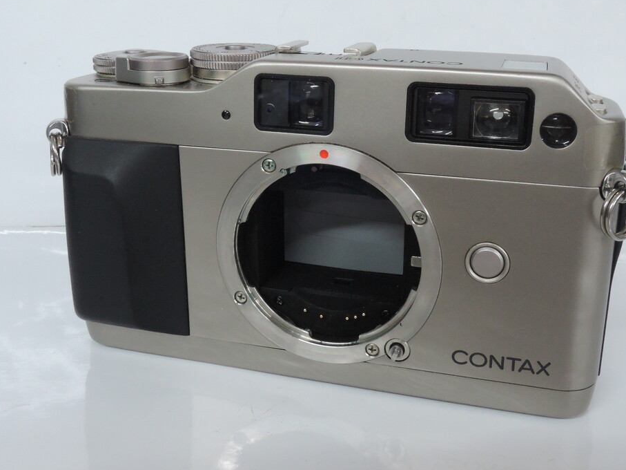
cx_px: 343
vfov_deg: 35.0
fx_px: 741
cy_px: 179
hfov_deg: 45.7
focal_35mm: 41
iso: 800
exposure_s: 1/25
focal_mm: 6.6
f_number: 7.1
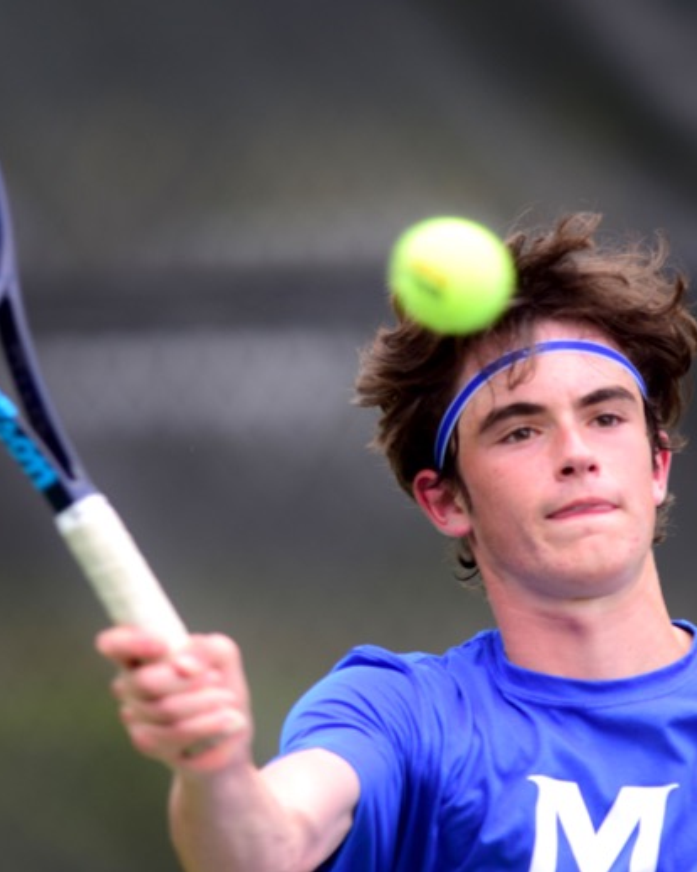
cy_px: 436
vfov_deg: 3.0
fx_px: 16409
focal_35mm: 636
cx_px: 303
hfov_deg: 2.4
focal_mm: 300
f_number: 2.8
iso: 200
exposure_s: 1/1000
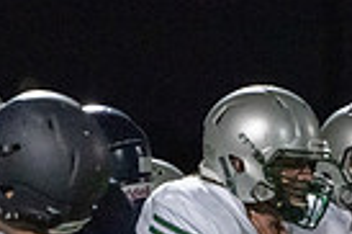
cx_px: 200
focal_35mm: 1487
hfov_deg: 1.4
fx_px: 14522
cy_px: 429
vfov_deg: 0.9
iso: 20000
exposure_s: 1/1000
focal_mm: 324
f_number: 5.6
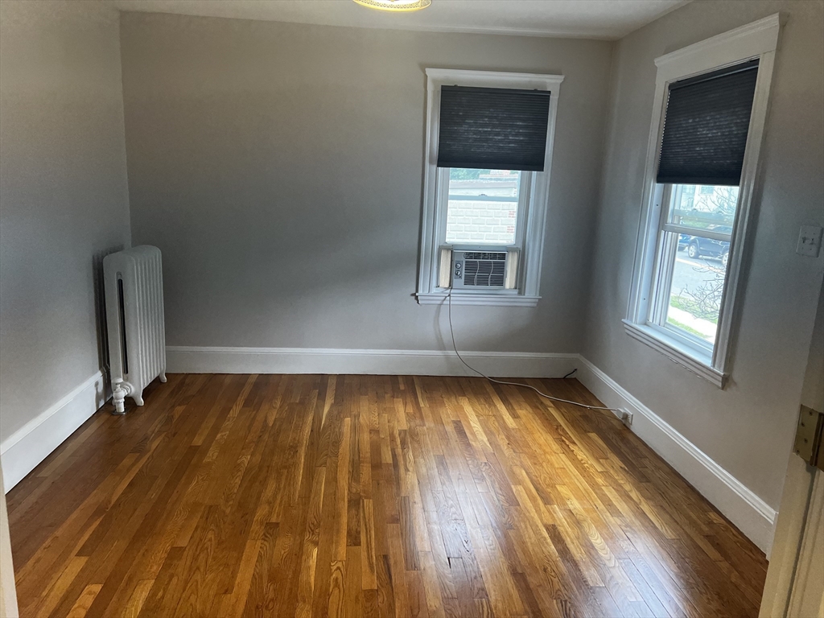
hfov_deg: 67.3
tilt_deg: -13.0
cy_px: 309
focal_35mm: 26
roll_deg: -2.8
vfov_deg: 53.1
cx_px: 412
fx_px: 619
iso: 100
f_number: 1.5
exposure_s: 1/120
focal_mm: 5.7
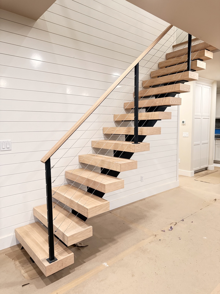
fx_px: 203
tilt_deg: -5.4
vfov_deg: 71.6
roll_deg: +0.4
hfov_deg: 56.8
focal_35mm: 24
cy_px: 147
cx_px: 110
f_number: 1.78
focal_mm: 6.76
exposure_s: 1/60
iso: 500
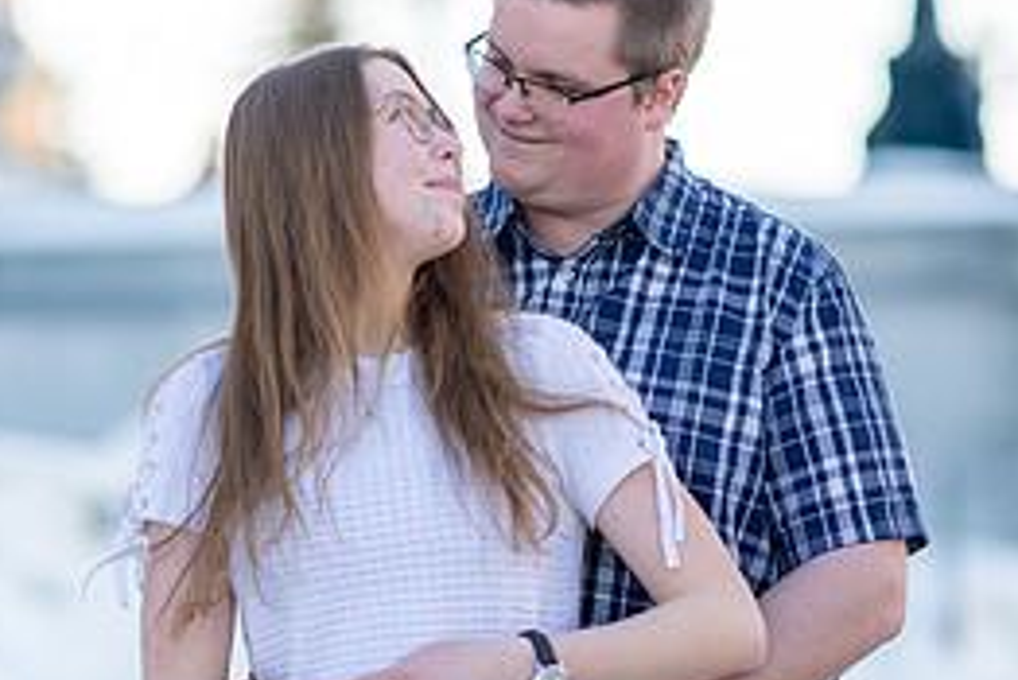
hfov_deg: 14.0
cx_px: 556
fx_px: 4131
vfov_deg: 9.4
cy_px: 420
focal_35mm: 146
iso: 100
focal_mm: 85
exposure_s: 1/1600
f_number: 1.4
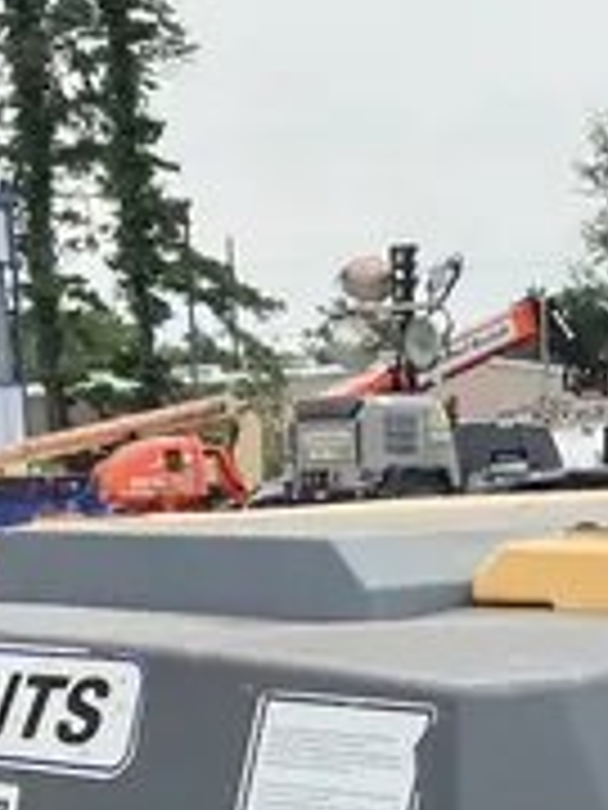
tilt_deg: -14.3
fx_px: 2670
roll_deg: +1.9
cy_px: 1217
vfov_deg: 15.8
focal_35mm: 114
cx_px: 631
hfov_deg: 12.8
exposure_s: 1/771
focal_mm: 3.99
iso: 32
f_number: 1.8
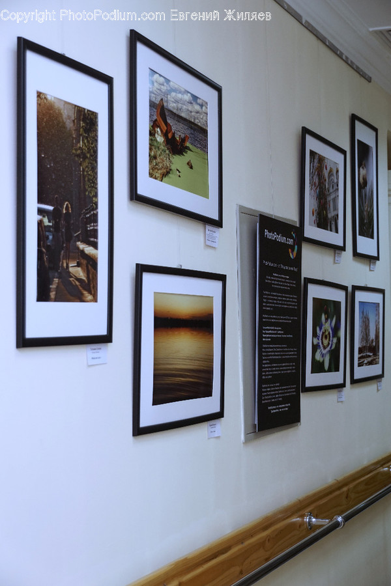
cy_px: 293
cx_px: 196
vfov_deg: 29.9
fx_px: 1100
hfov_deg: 20.2
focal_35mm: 68
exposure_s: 1/80
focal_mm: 45
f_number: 4.5
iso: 640
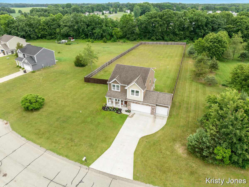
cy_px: 94
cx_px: 124
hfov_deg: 71.6
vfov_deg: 56.8
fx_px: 173
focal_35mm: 24
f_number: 2.8
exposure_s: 1/640
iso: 370
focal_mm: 12.29
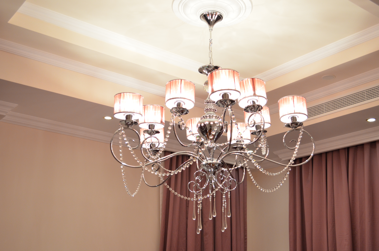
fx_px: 473
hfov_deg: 43.7
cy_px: 126
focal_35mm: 45
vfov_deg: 29.7
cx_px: 190
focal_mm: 30
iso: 1000
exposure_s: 1/30
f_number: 5
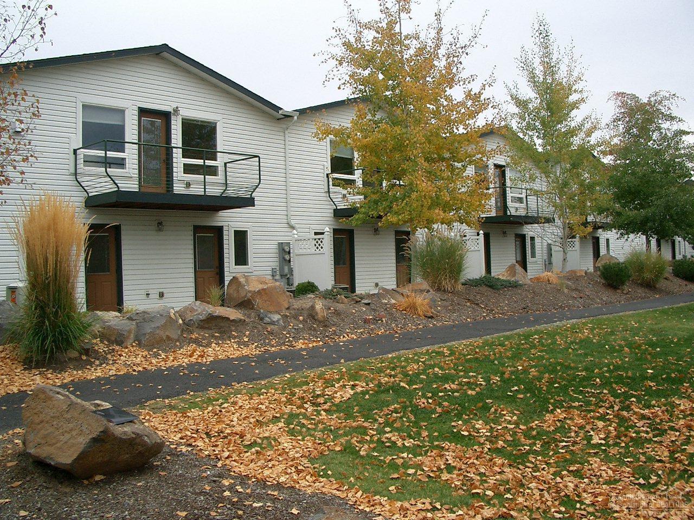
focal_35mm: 35
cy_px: 260
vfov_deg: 40.7
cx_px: 347
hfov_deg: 52.6
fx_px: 702
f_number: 4.3
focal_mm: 5.8
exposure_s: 1/125
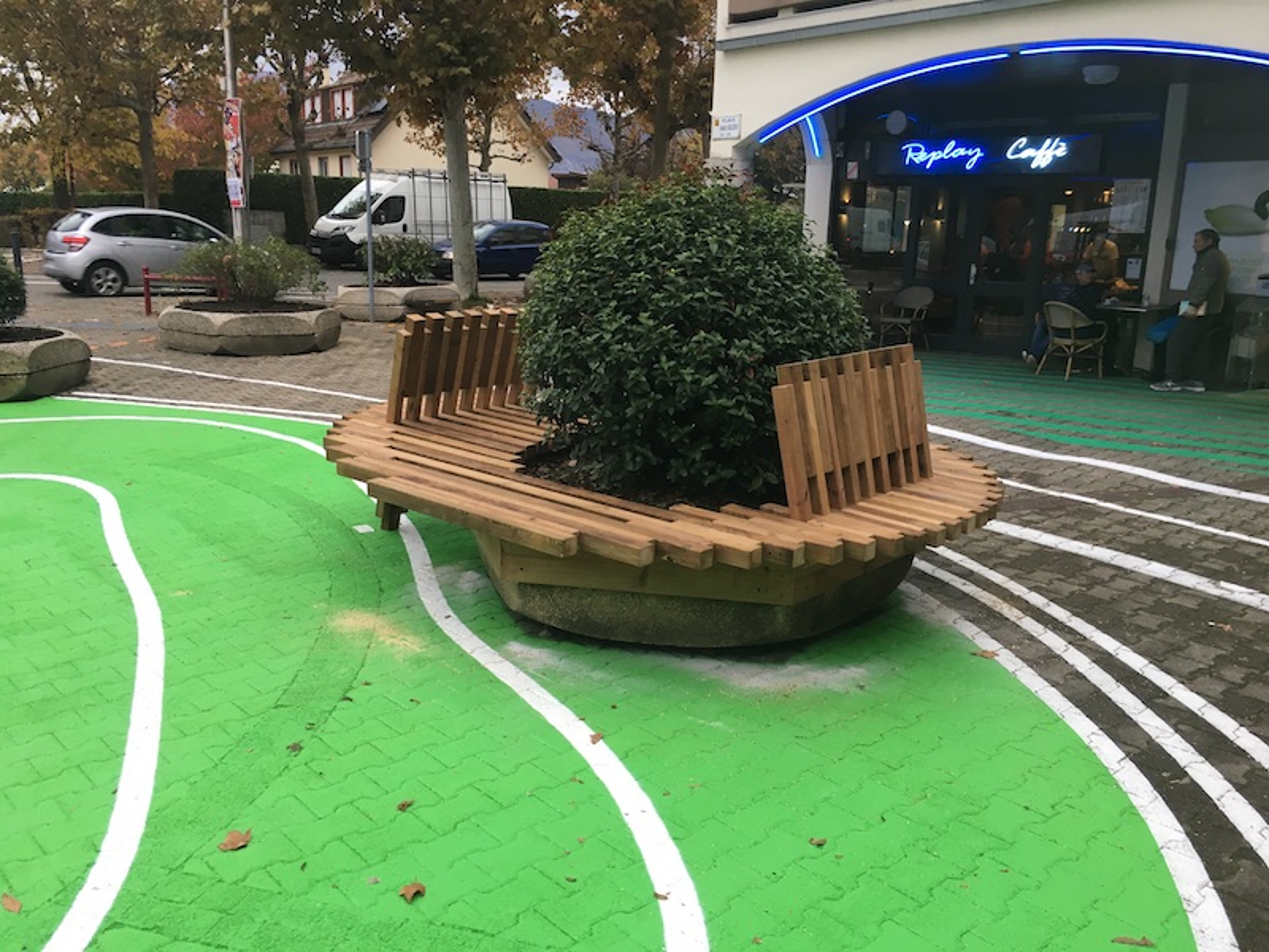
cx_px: 634
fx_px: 1063
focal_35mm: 29
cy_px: 476
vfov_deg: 48.2
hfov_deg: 61.7
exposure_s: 1/33
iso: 32
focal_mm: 4.15
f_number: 2.2
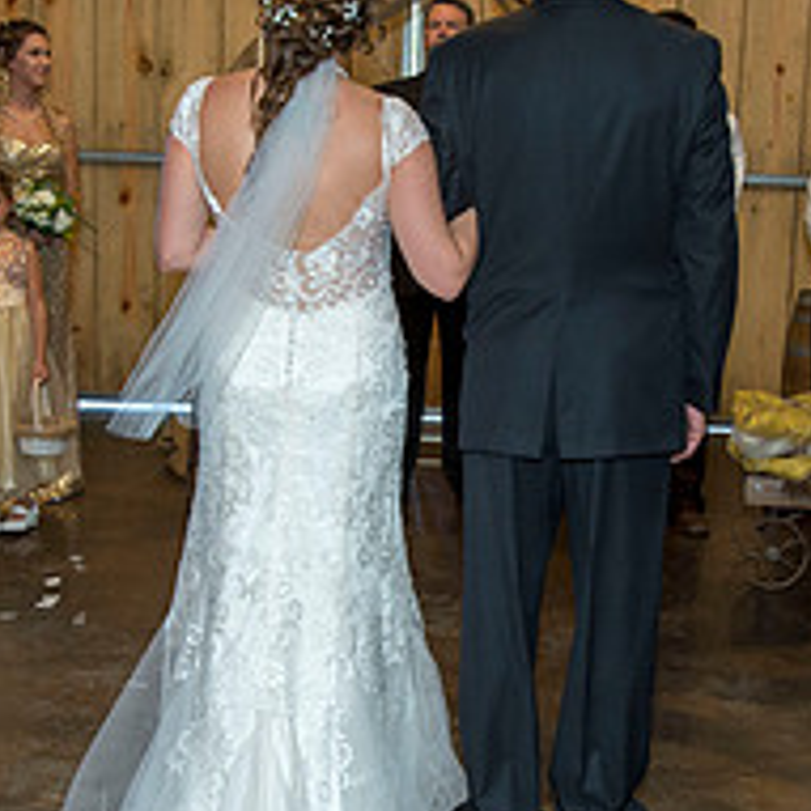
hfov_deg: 27.7
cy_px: 463
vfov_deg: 27.7
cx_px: 433
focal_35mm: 62
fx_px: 1643
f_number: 5
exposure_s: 1/125
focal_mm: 24
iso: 1600
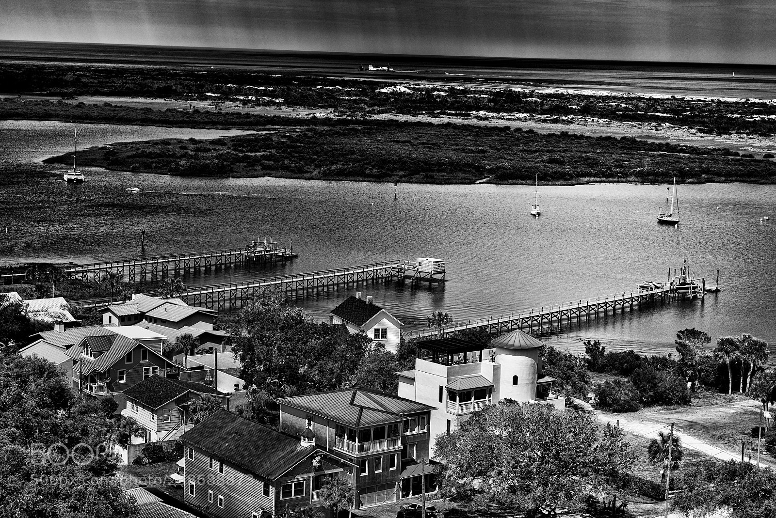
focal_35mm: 70
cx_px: 388
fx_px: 1510
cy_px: 259
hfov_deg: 28.8
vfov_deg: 19.5
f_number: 2.8
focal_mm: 70
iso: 80
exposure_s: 1/2000
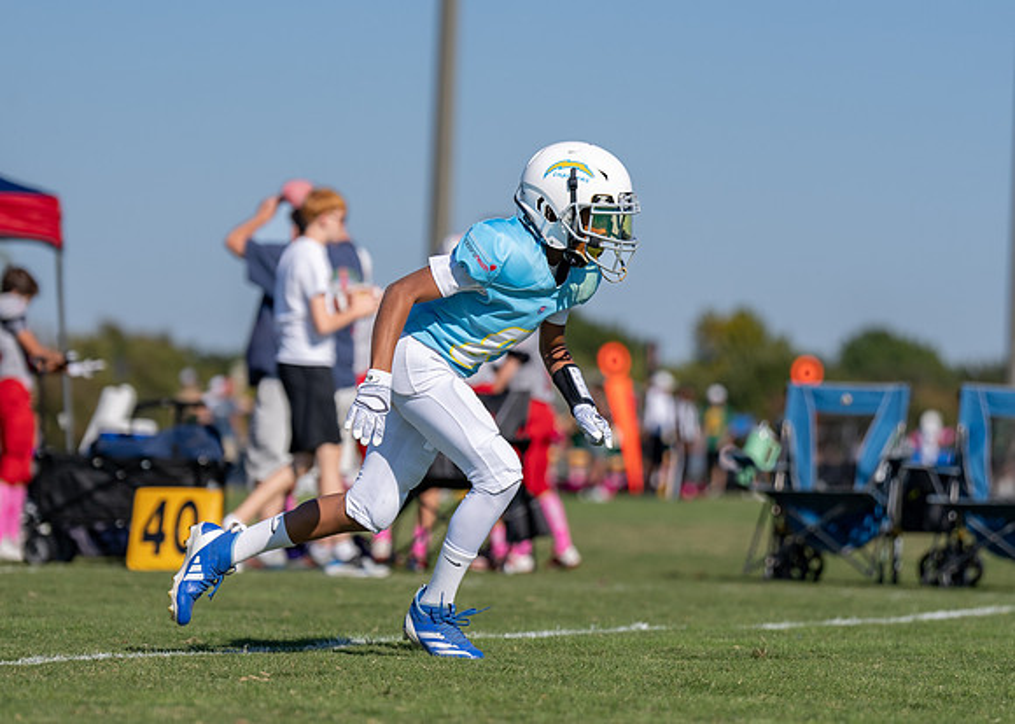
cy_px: 336
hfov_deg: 10.1
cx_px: 474
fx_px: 5751
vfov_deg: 7.2
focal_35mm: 200
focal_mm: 136
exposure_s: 1/4000
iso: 100
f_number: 2.8
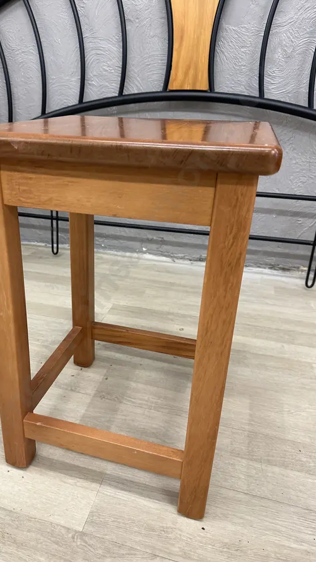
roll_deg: -1.2
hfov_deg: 42.5
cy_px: 276
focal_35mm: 27
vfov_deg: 69.9
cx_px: 114
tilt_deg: -24.4
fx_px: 402
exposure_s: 1/100
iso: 200
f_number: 1.78
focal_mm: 6.86
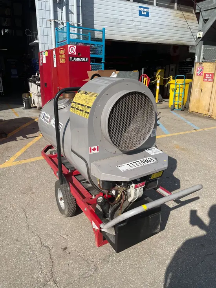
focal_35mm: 26
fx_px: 216
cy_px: 144
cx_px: 108
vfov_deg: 67.3
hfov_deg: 53.1
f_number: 1.6
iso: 32
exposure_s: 1/3610
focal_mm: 4.2
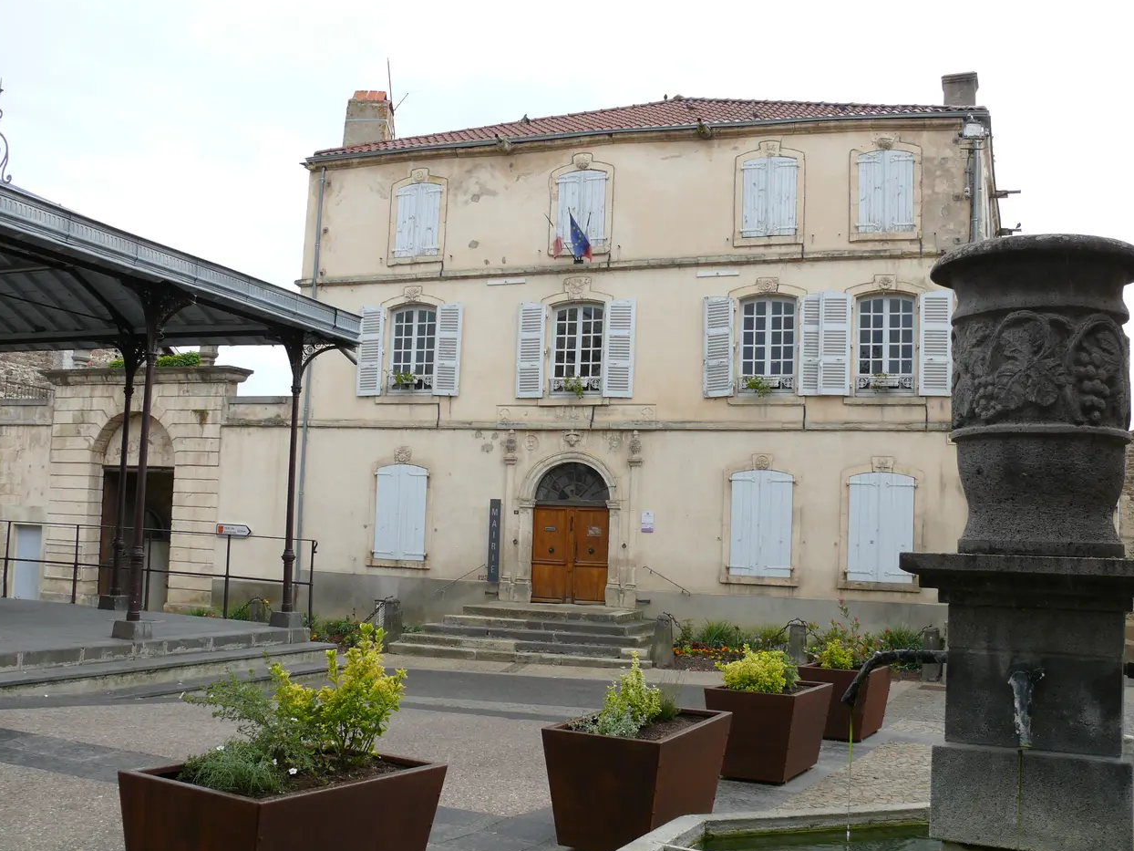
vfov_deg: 39.7
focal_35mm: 36
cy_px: 418
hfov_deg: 51.4
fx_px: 1179
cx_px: 562
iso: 100
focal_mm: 7.4
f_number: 4
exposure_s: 1/160
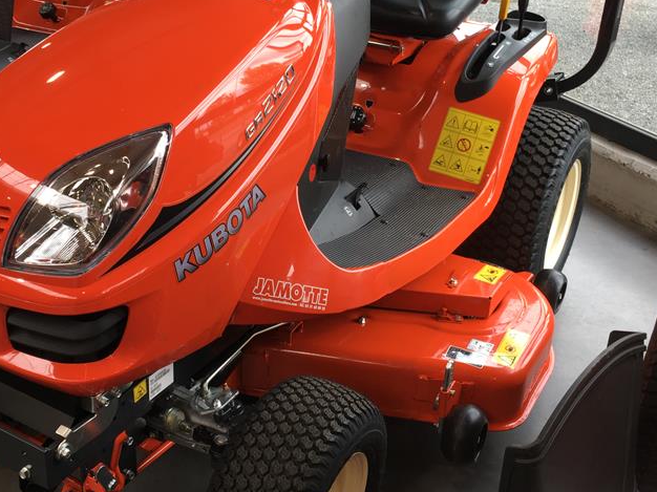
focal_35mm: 44
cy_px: 236
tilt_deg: -26.0
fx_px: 835
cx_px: 291
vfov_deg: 32.8
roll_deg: -1.7
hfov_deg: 42.9
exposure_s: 1/100
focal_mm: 4.15
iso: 40
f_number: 2.2
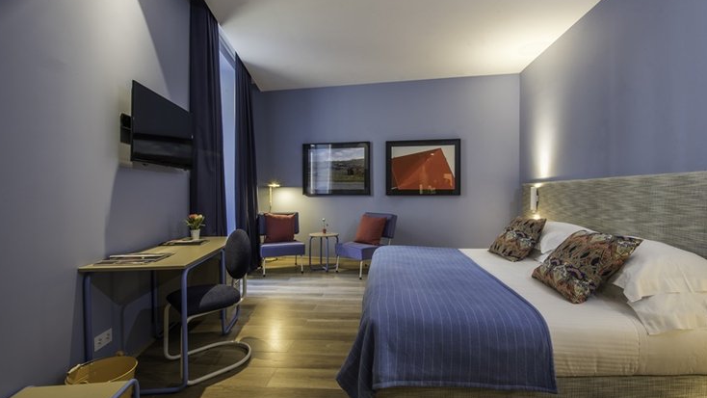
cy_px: 198
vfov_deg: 67.1
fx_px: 300
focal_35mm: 16
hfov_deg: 99.3
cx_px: 372
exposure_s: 3.6
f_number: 22
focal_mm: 14
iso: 100
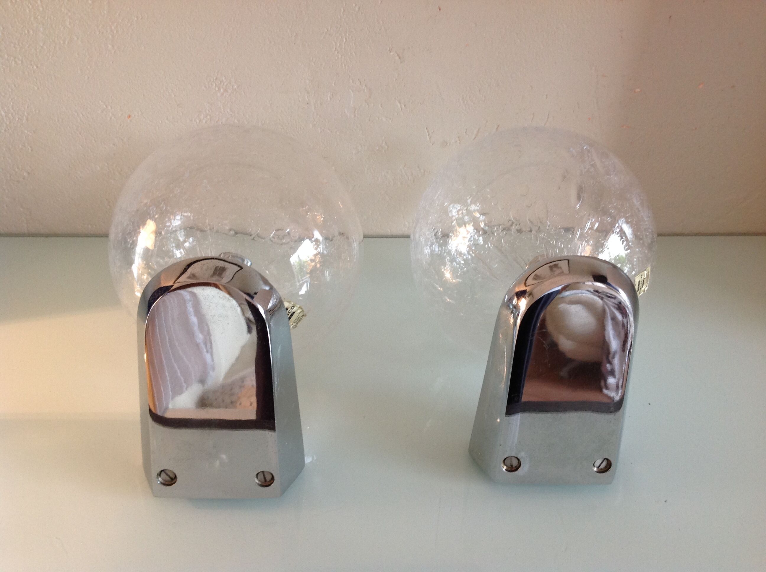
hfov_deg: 52.7
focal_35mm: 35
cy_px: 286
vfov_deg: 40.6
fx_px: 773
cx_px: 383
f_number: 2.4
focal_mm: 4.28
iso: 100
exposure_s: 1/15
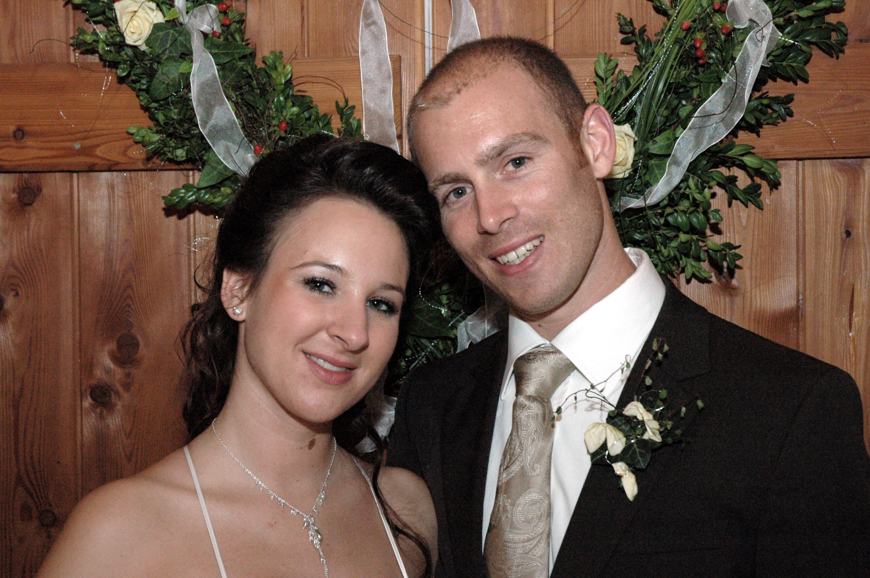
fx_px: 1811
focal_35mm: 75
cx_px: 435
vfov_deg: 18.1
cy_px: 289
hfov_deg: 27.0
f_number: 7.1
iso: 1600
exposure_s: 1/60
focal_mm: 50
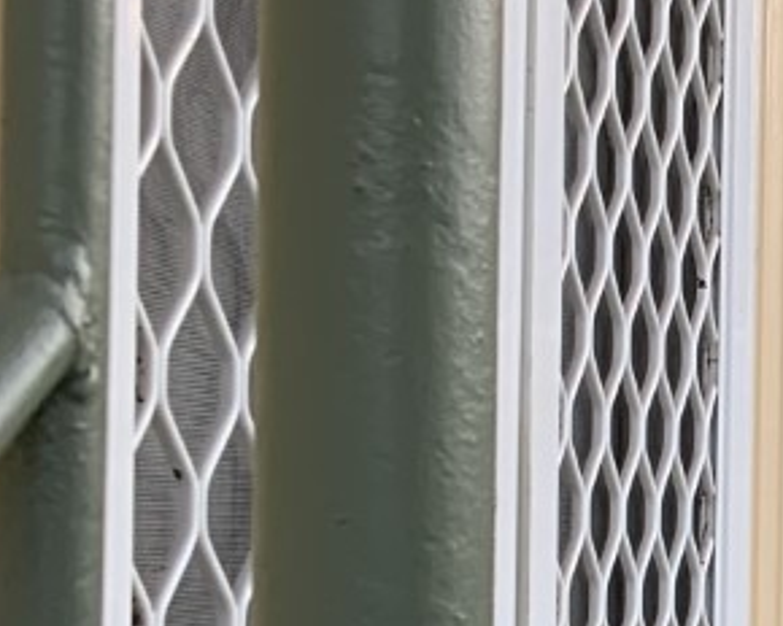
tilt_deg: -1.3
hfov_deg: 12.3
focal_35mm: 126
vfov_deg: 12.1
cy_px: 604
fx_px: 2920
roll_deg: -1.7
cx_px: 1858
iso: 32
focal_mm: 4.25
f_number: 1.8
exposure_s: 1/121
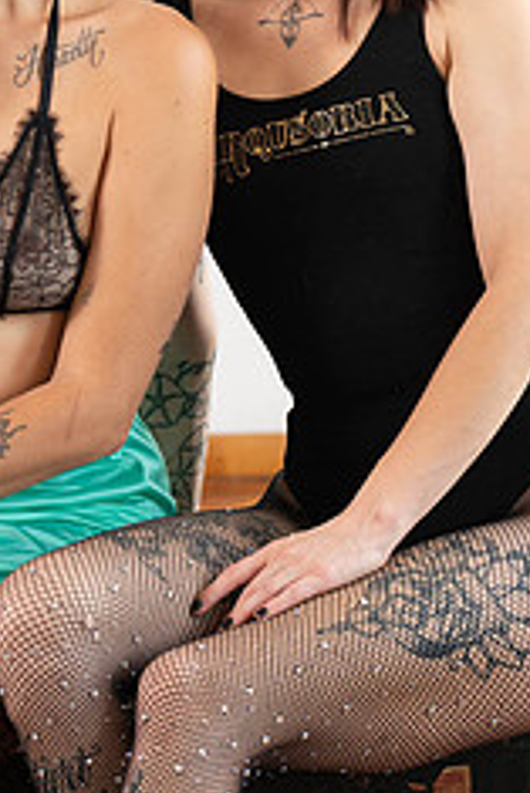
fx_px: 5446
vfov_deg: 8.3
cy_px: 228
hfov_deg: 5.6
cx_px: 260
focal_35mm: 247
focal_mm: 100
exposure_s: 1/25
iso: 320
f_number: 6.3
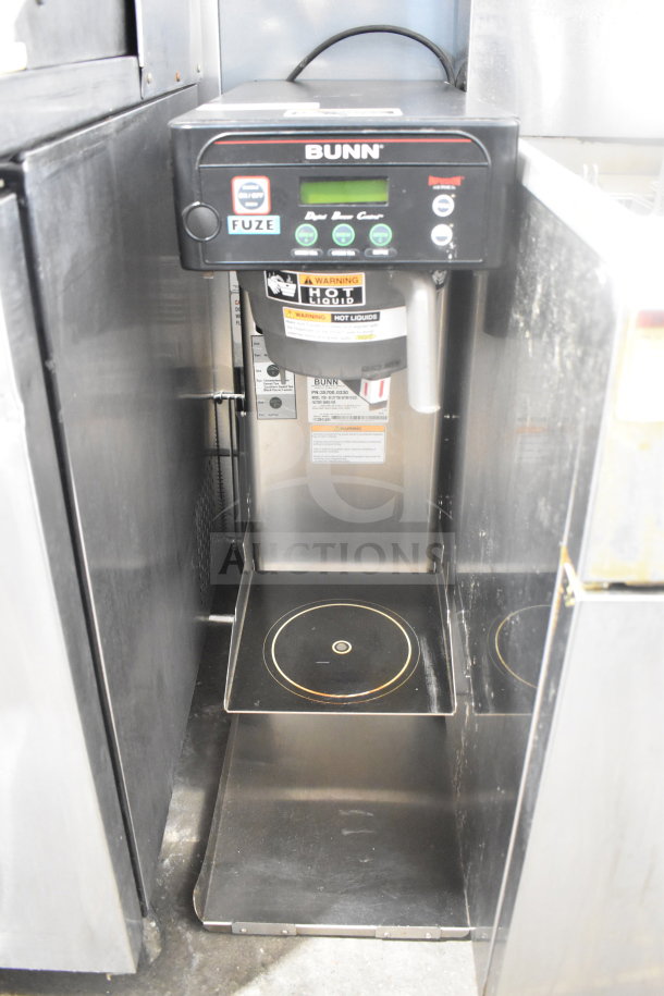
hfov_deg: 43.6
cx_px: 332
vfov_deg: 61.9
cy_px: 498
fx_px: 830
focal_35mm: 30
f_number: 3.5
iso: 4500
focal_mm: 20
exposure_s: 1/30
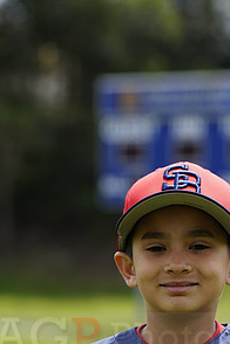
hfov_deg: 3.5
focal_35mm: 395
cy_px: 329
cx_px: 195
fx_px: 3785
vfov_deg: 5.2
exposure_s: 1/250
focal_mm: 200
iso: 100
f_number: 6.3
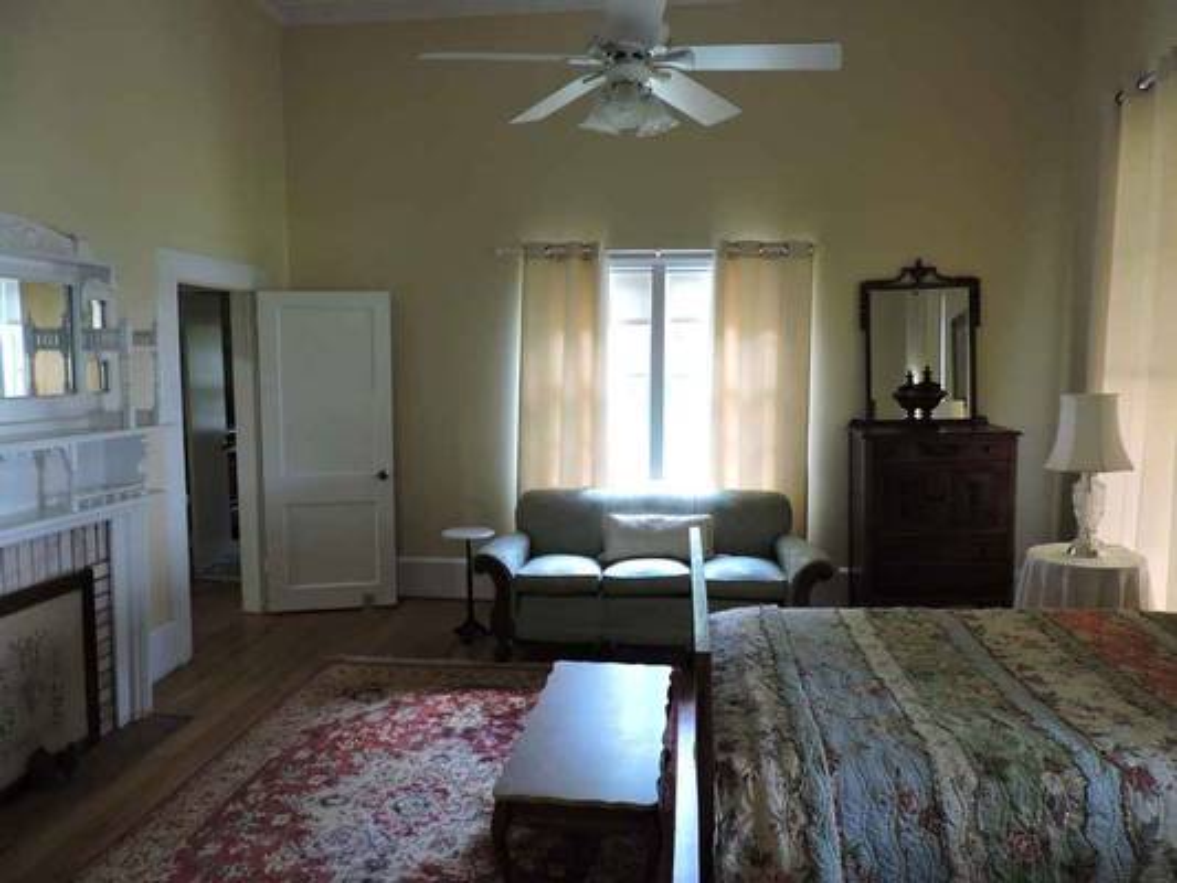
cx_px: 588
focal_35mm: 24
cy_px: 442
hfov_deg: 71.6
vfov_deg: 56.8
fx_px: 816
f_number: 3
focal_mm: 4.3
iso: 400
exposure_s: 1/20
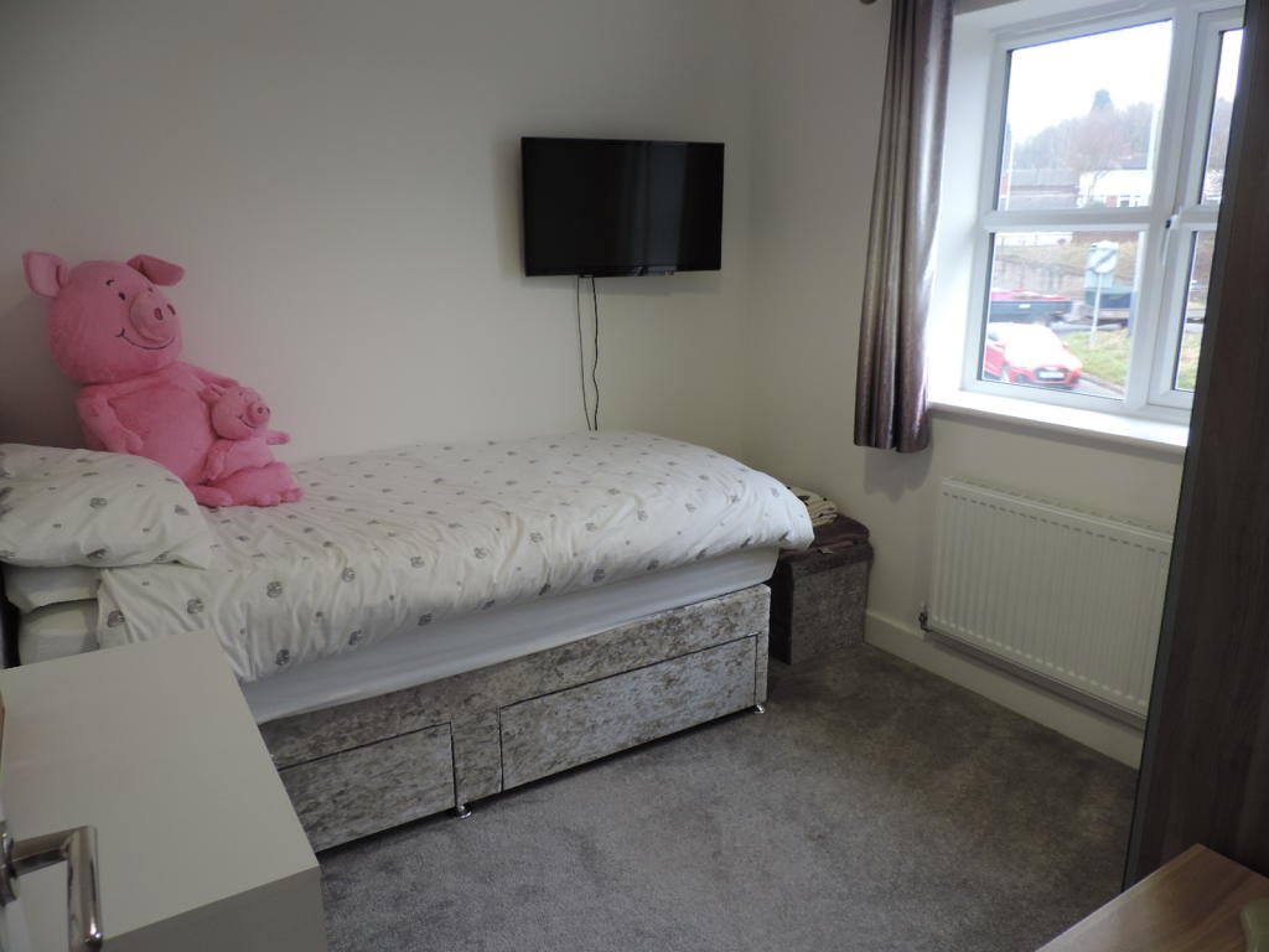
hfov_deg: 71.6
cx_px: 634
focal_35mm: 24
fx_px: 880
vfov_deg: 56.8
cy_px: 476
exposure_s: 1/30
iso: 125
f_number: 3
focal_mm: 4.3
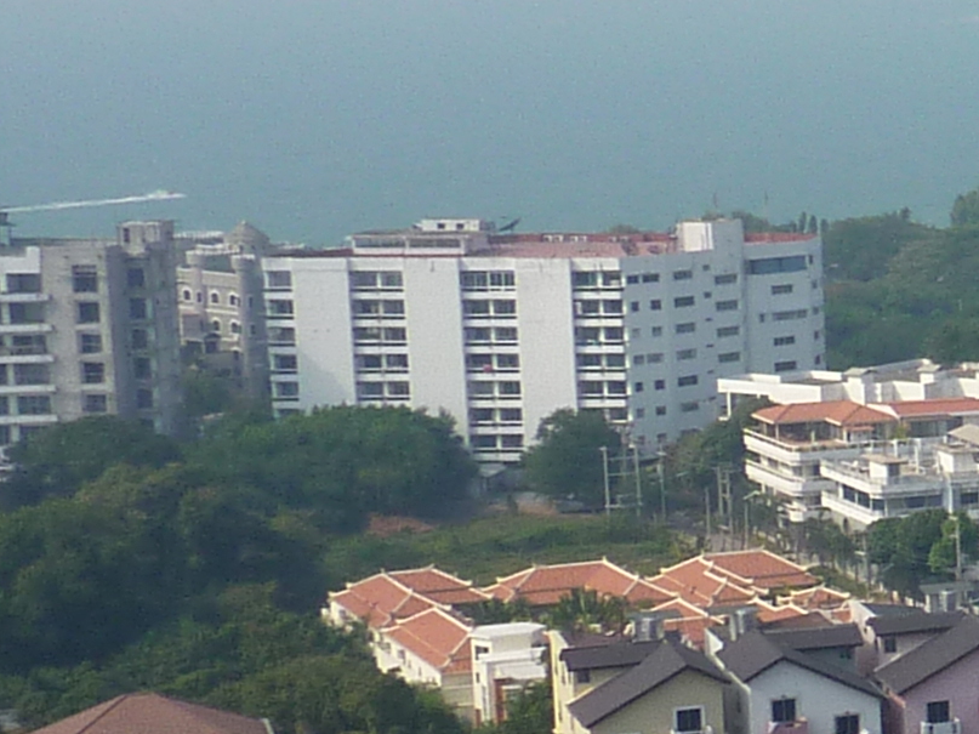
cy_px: 503
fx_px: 3195
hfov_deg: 14.0
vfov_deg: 13.1
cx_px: 2105
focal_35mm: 113
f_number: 5
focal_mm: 4.1
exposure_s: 1/500
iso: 80
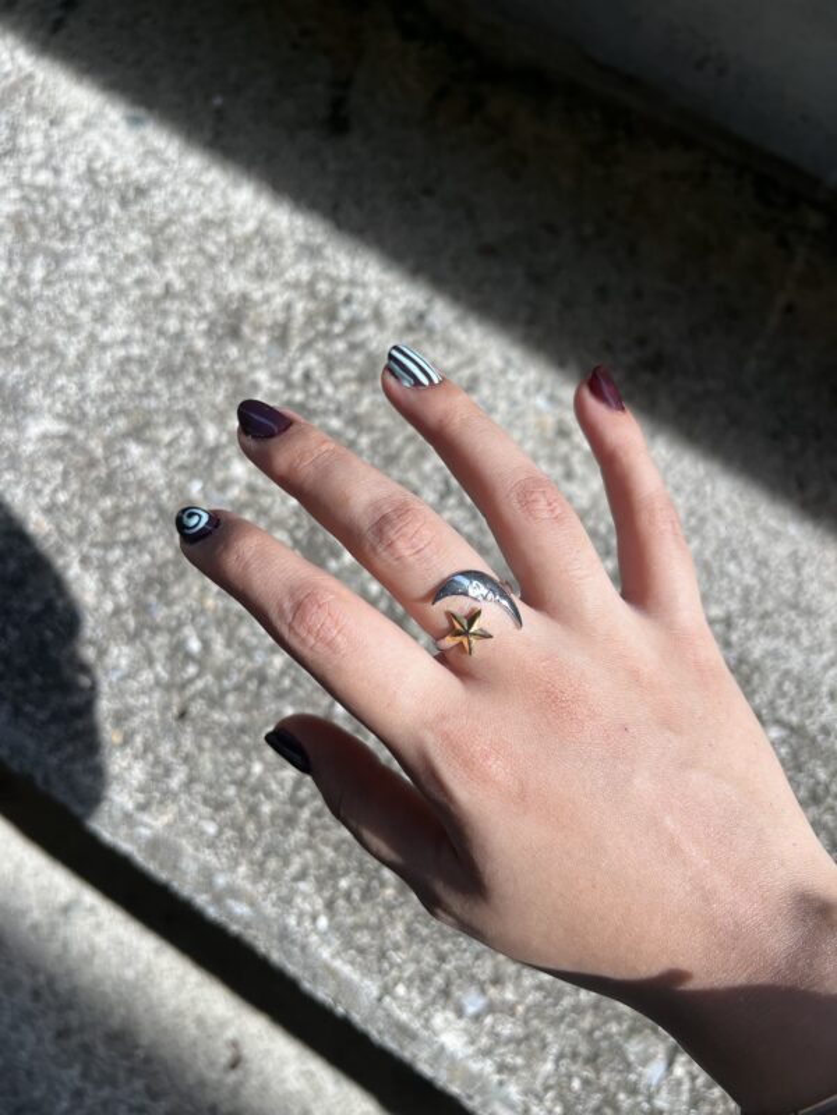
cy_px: 558
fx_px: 838
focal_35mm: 26
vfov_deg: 67.3
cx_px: 418
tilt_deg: -70.4
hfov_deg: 53.1
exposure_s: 1/1972
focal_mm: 5.7
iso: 50
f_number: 1.5
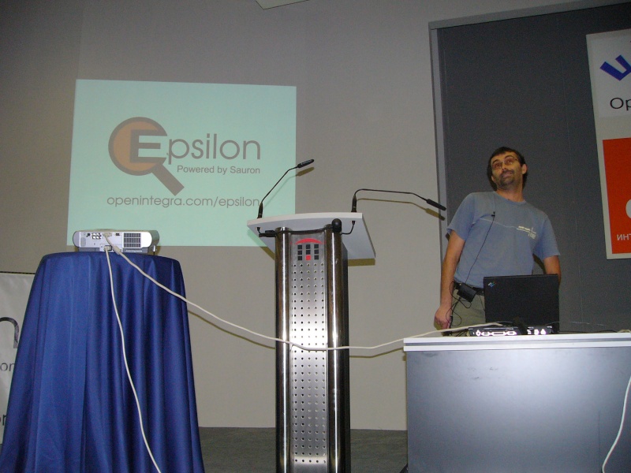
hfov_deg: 51.4
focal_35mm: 36
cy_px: 236
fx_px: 656
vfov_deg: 39.7
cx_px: 316
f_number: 2.8
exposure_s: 1/80
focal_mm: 6
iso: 200
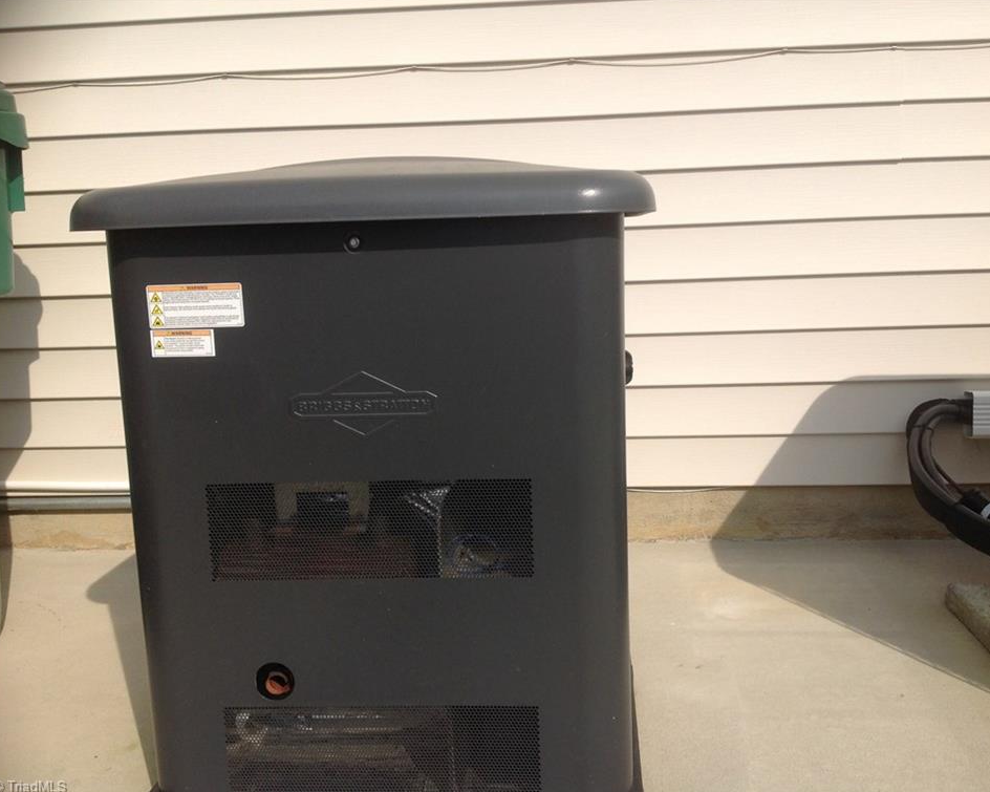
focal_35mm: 37
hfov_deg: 49.1
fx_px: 1084
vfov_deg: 40.1
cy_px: 395
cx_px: 528
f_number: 2.4
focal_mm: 4.28
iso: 50
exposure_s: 1/2016
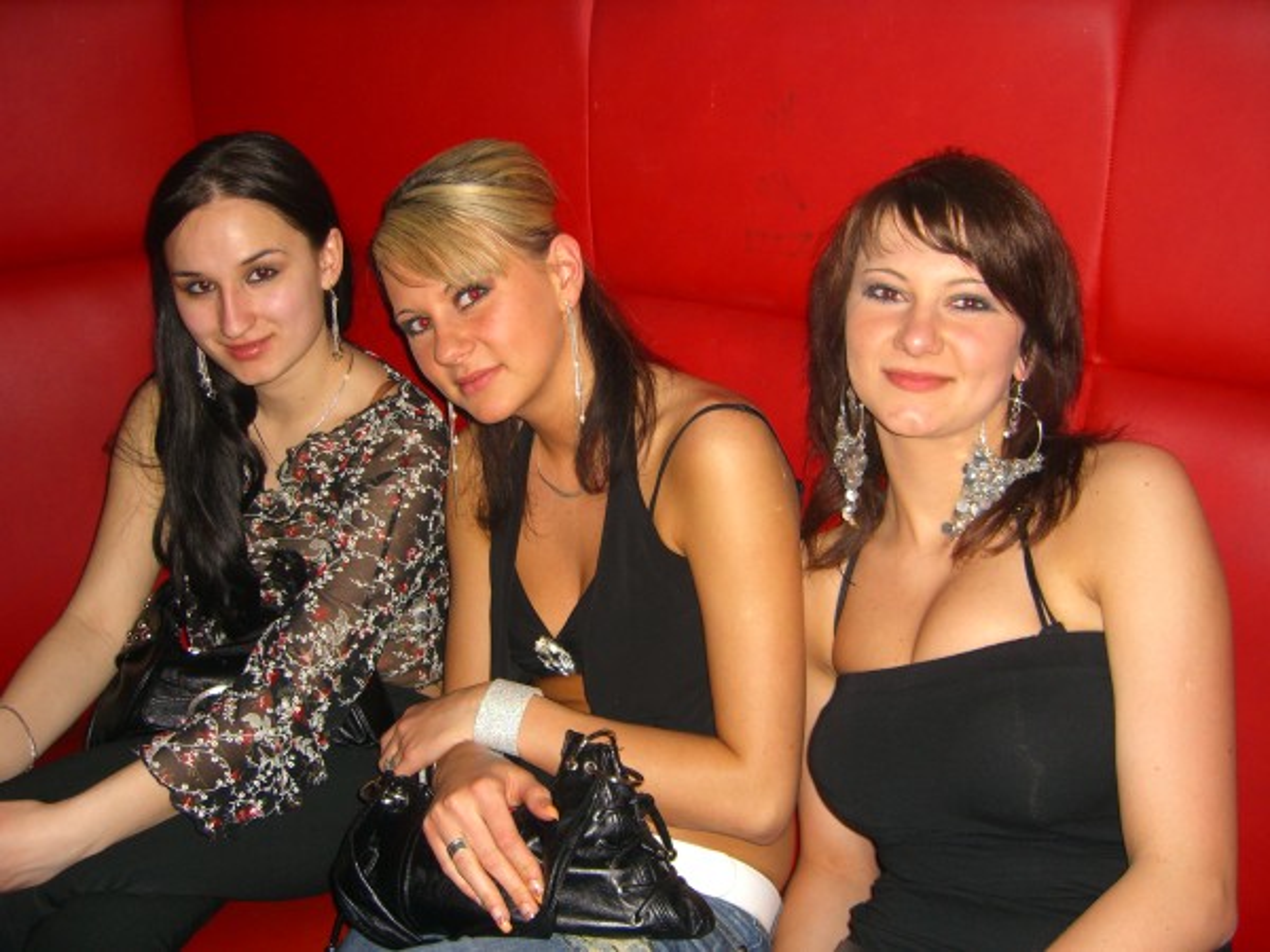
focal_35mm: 38
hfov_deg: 49.0
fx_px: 1394
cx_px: 635
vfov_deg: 37.7
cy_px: 476
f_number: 2.8
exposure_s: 1/60
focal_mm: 7.9
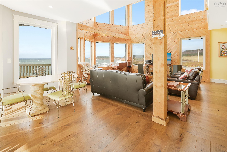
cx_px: 114
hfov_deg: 93.3
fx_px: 107
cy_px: 76
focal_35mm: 17
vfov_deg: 70.5
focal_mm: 17
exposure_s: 1/20
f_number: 8
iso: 400
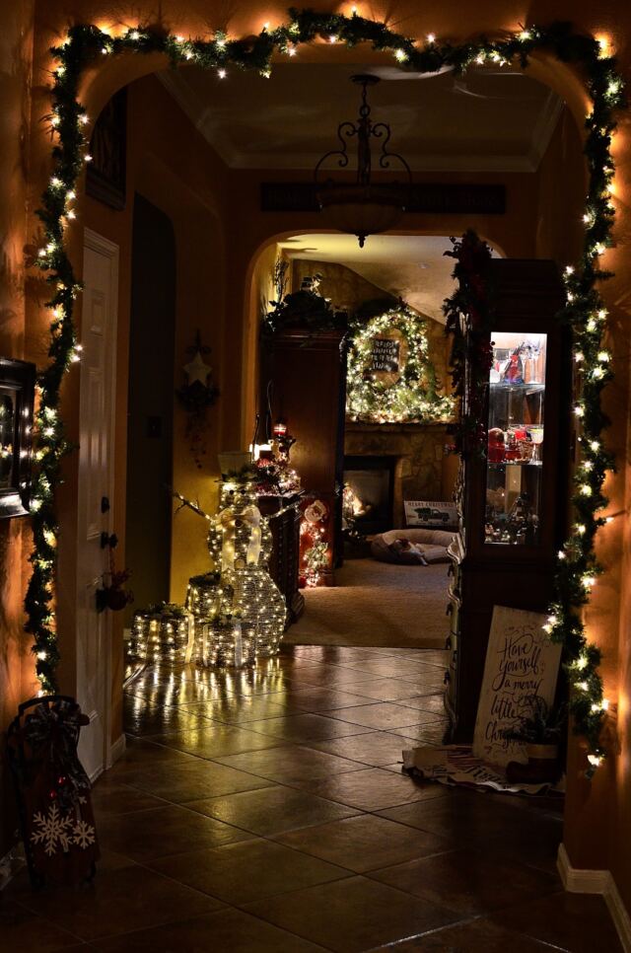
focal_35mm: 52
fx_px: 1386
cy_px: 476
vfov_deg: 37.9
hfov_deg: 25.6
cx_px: 316
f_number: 4
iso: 1600
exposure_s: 1/15
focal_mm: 35
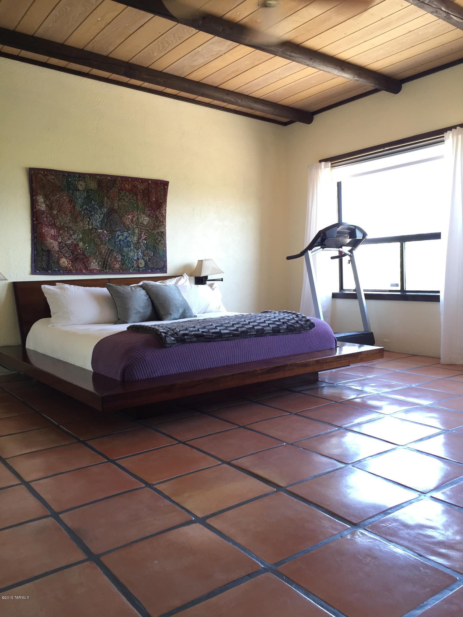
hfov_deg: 48.2
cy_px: 308
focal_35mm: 29
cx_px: 232
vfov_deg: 61.7
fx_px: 517
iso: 32
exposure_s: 1/30
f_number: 2.2
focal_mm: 4.15
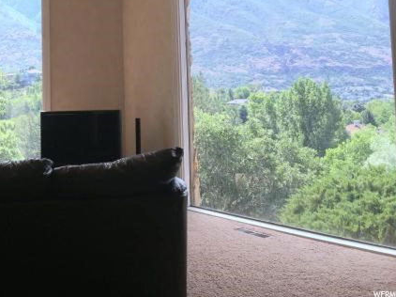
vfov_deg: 32.2
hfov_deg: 41.8
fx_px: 503
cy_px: 72
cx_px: 103
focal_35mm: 44
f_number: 2.2
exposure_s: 1/181
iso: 25
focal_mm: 4.15
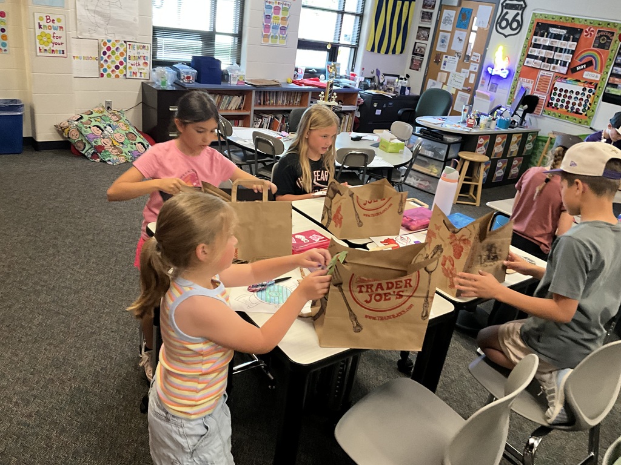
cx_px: 310
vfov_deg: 48.2
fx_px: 520
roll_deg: -8.9
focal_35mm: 29
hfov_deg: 61.7
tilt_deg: -22.4
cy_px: 232
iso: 320
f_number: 1.8
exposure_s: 1/42
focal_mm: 3
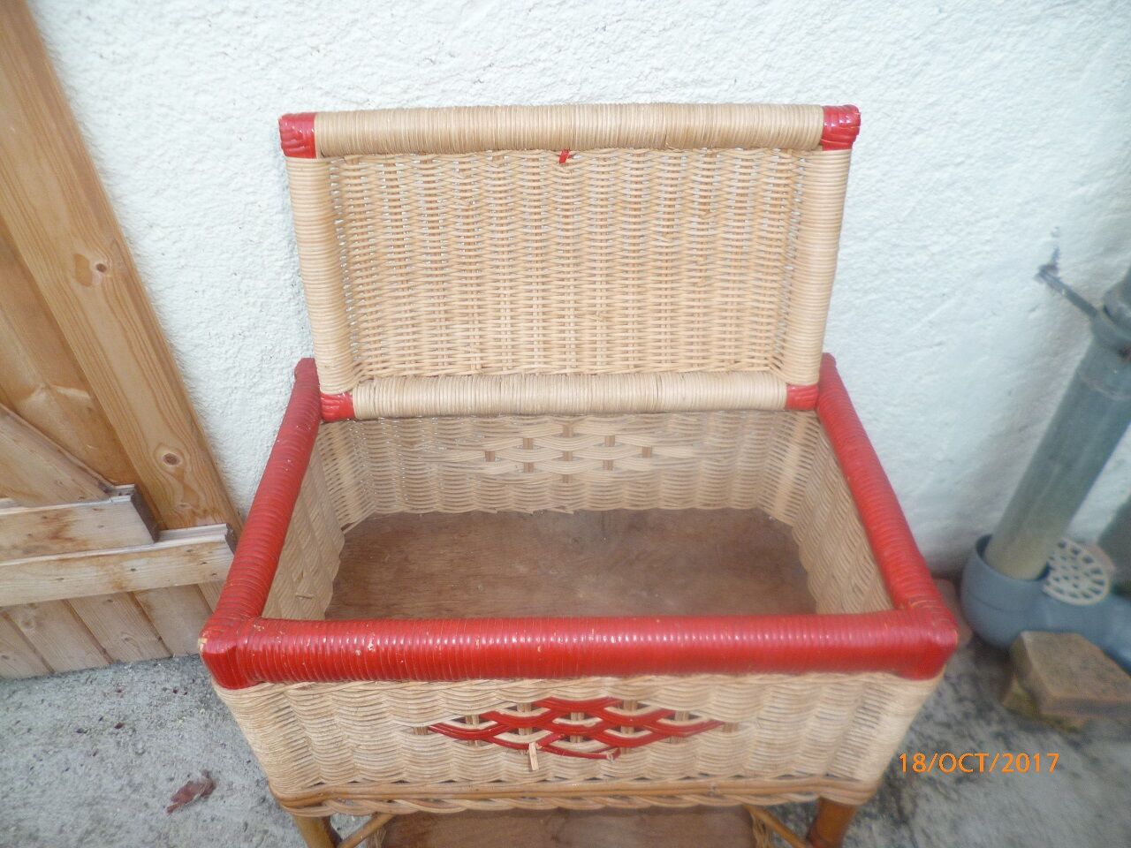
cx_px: 566
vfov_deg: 56.8
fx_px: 784
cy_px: 424
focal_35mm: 24
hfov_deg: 71.6
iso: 100
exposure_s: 1/60
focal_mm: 4.3
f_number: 2.5
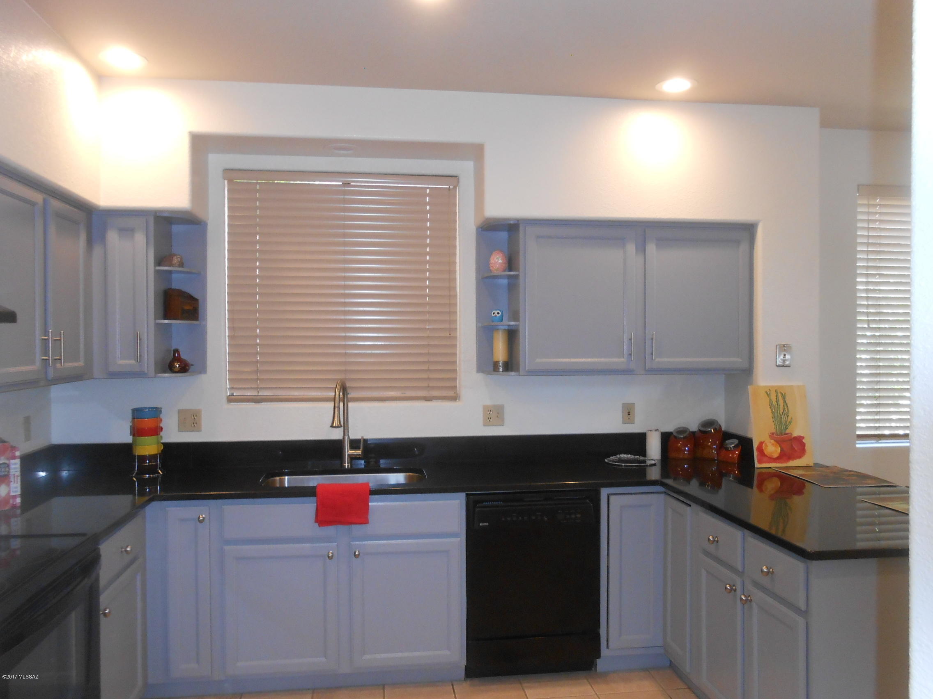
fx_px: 701
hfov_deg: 67.3
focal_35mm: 26
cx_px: 466
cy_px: 350
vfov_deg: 53.1
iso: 250
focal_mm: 4.6
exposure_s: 1/25
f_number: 3.5
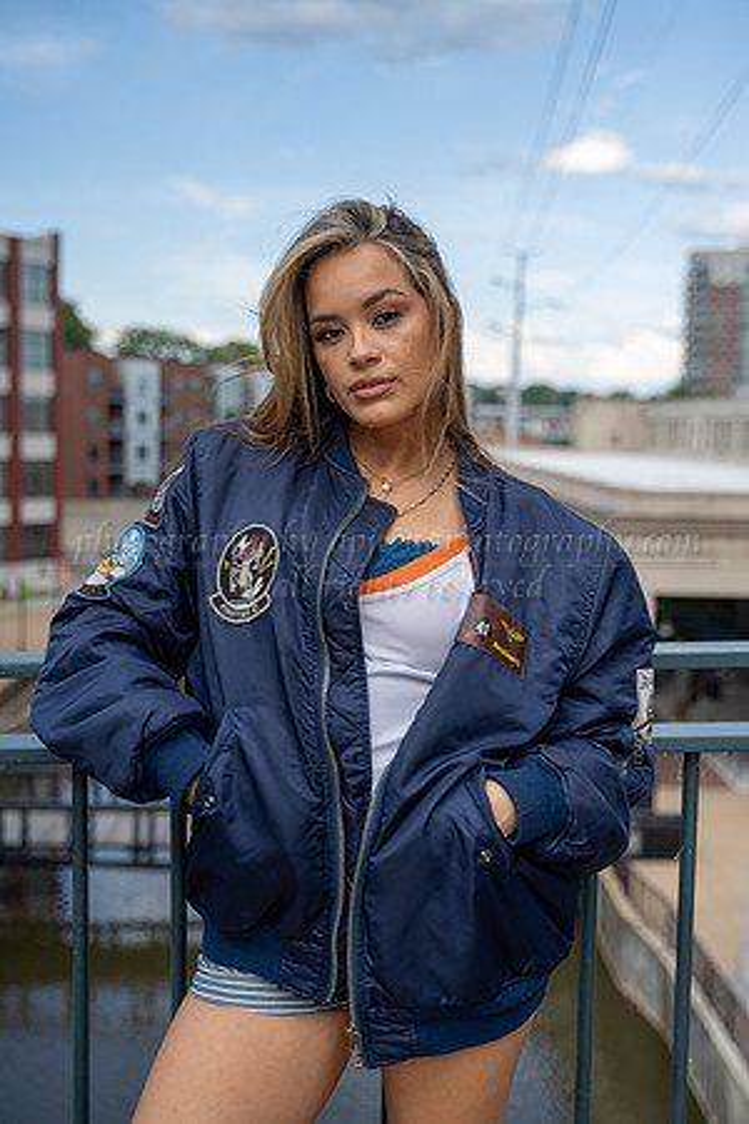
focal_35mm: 42
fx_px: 1311
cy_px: 562
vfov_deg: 46.4
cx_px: 374
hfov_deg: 31.9
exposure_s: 1/4000
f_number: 2.8
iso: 400
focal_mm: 42
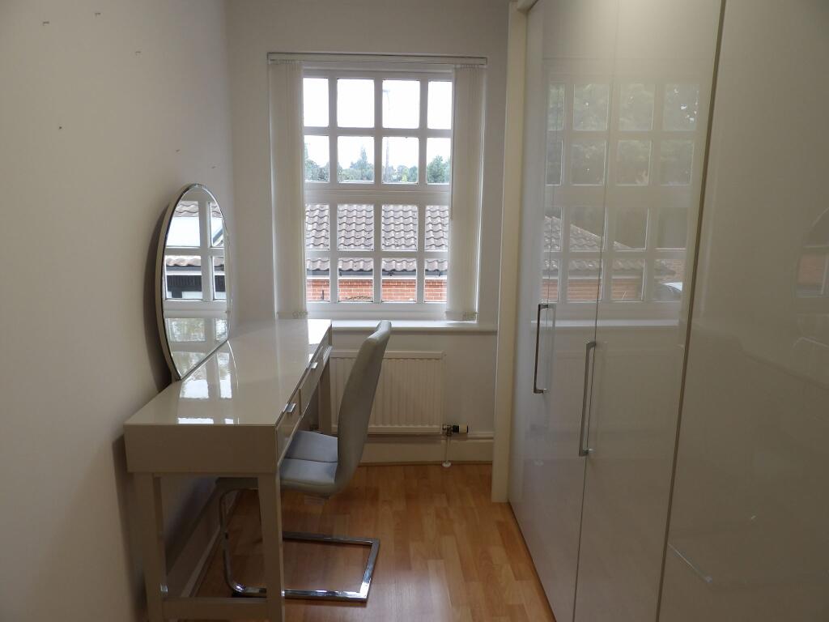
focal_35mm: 24
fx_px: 575
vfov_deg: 56.8
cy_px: 311
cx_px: 414
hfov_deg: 71.6
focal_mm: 4.3
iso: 100
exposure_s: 1/37
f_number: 3.2
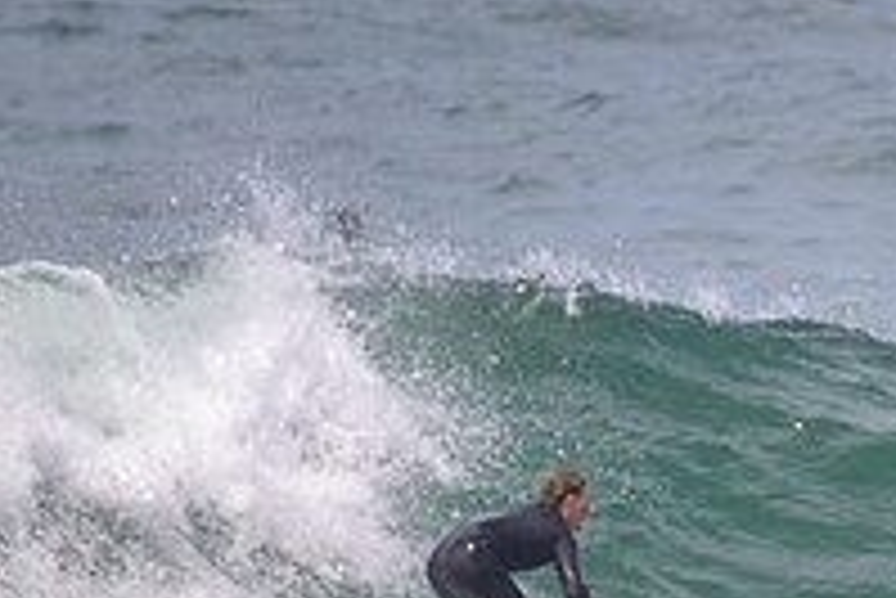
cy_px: 708
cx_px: 937
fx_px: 58081
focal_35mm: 2332
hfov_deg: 0.9
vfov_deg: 0.6
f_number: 11
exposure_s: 1/2000
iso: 900
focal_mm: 800
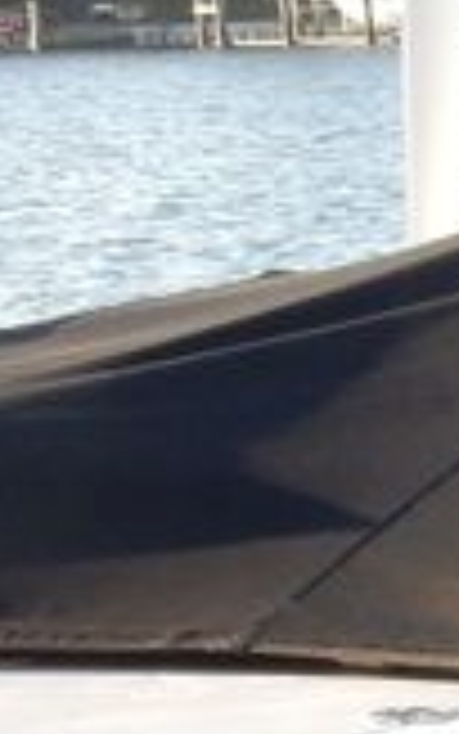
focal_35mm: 287
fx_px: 5739
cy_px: 739
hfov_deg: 4.2
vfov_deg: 7.3
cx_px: 1966
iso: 125
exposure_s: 1/200
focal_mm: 7.6
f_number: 4.2
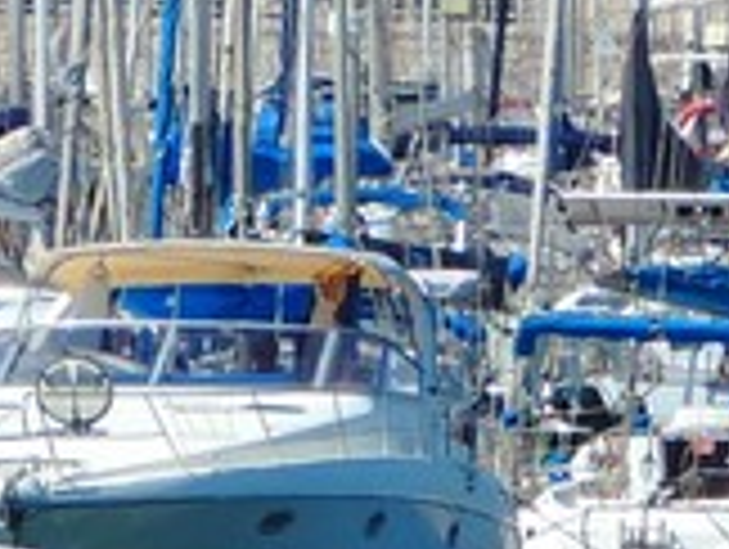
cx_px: 9
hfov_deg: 0.9
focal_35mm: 2218
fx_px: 46780
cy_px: -698
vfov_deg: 0.7
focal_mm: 53.5
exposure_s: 1/500
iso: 80
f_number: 4.8
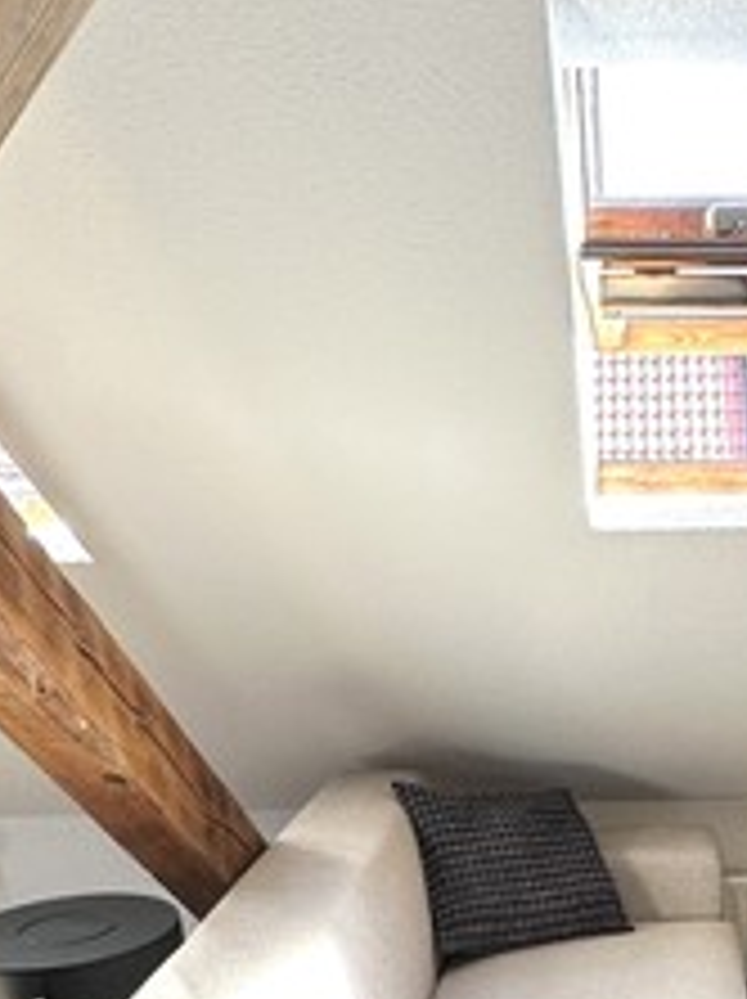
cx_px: 650
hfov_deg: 30.9
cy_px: 1015
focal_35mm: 45
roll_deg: +0.1
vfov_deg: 37.3
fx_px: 1297
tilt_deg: -23.5
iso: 100
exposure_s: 1/99
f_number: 2.2
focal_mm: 2.22
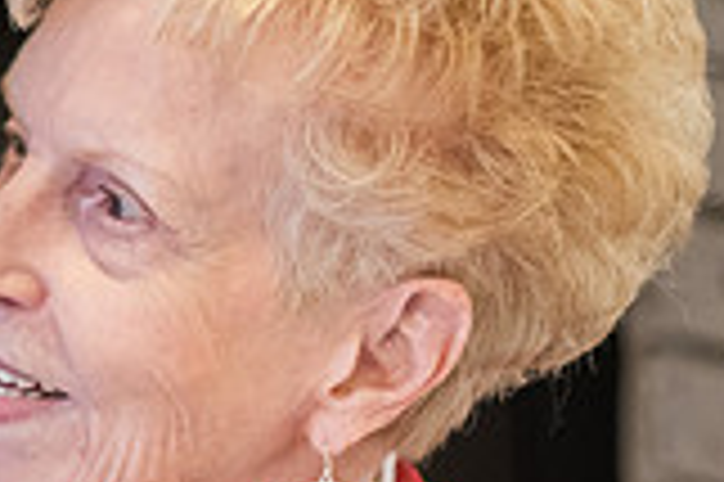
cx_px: -67
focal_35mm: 180
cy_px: 196
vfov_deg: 7.6
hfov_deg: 11.3
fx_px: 3616
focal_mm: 50
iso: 2000
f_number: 1.4
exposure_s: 1/200
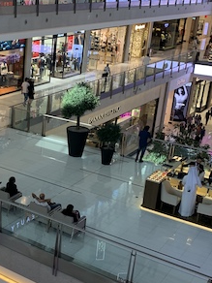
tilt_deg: -19.2
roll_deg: -1.8
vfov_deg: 33.7
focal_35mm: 57
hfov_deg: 24.4
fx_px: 465
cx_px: -6
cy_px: 159
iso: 80
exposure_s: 1/98
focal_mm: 4.25
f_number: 1.8
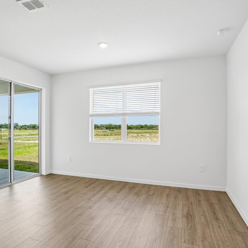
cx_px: 126
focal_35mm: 20
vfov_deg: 74.8
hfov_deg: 74.8
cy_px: 128
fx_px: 162
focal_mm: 10
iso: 100
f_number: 8
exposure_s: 1/45
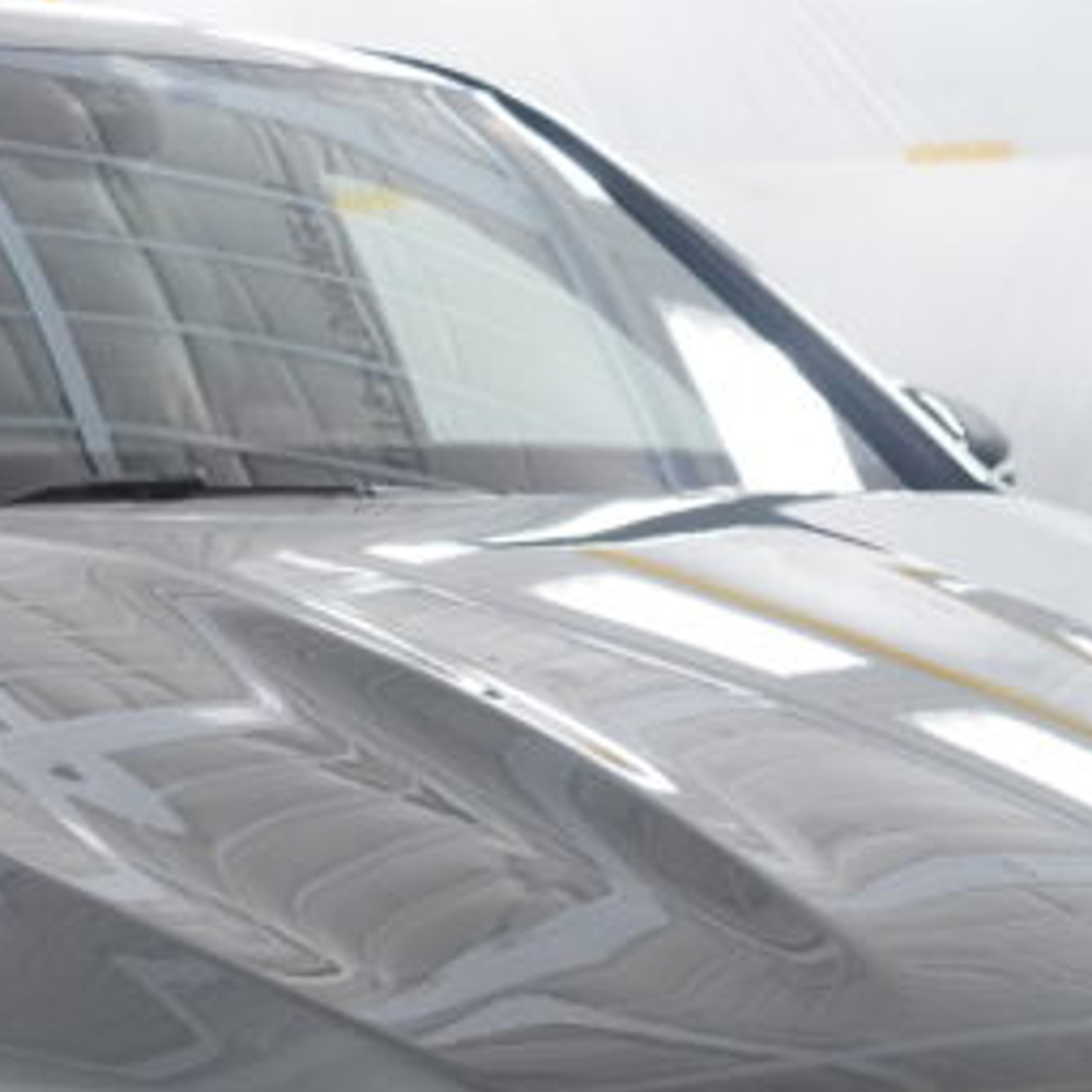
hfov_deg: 15.5
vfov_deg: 15.0
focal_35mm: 112
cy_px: 1359
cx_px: 286
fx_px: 3997
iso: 5000
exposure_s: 1/160
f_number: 4.5
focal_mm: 33
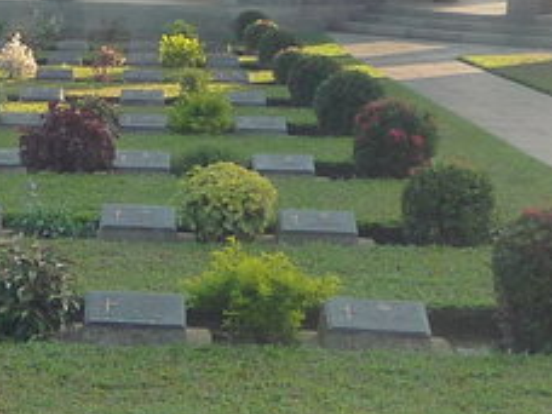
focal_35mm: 130
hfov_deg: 14.8
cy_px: 29
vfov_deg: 11.3
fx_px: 2073
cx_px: -70
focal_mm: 4.5
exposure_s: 1/500
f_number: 2.8
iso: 160
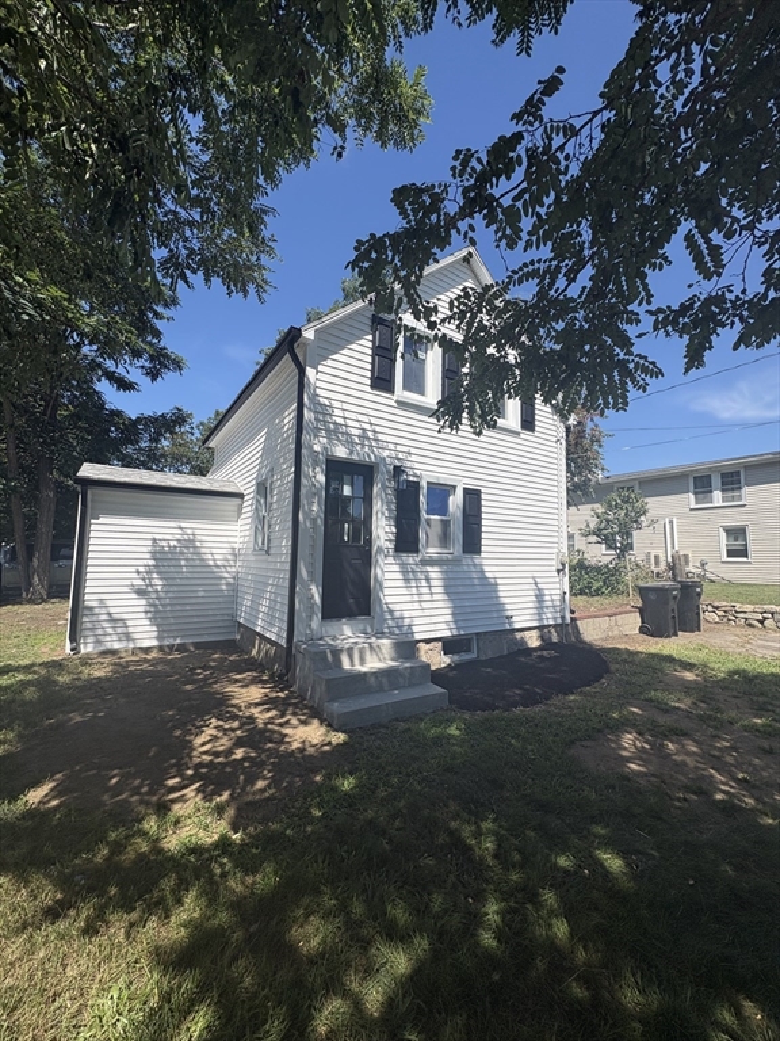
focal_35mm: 14
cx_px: 390
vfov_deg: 102.1
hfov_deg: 85.7
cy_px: 520
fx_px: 421
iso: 50
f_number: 2.2
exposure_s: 1/2674
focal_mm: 2.22
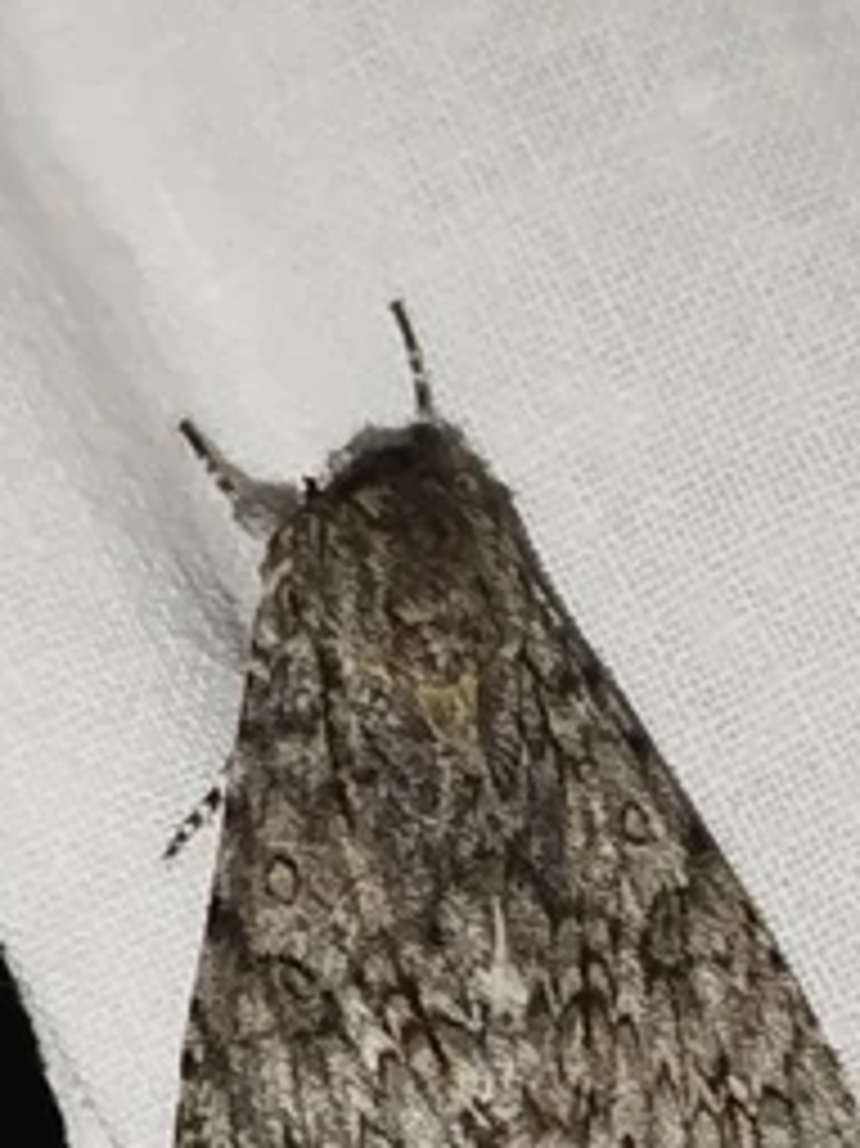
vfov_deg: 13.7
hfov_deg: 10.4
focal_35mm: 143
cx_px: 509
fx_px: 4741
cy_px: 1058
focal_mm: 5.31
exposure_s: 1/50
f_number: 1.7
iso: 125
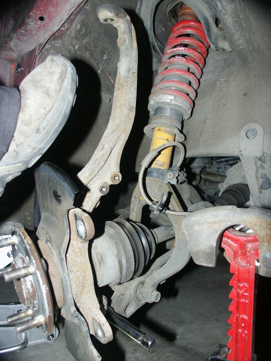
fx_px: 303
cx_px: 136
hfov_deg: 48.2
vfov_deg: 61.7
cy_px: 180
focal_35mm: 29
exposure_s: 1/45
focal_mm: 7.59
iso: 200
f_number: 2.8
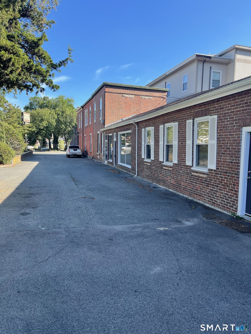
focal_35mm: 26
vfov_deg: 67.3
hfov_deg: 53.1
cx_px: 126
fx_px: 251
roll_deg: -1.0
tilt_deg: -5.8
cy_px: 167
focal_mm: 5.1
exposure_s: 1/1164
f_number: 1.6
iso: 32
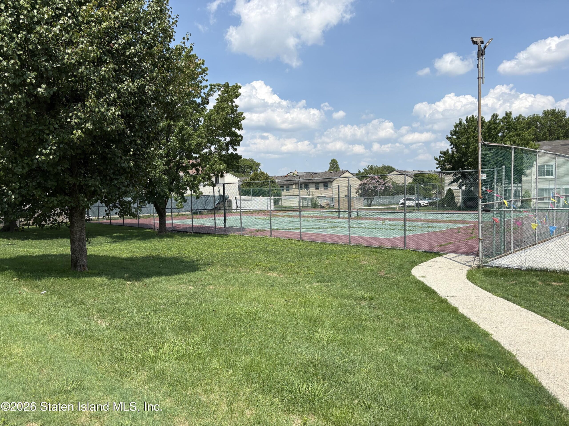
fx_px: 427
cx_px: 284
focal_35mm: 26
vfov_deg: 53.1
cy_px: 213
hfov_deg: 67.3
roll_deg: +1.8
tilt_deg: -2.2
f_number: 1.6
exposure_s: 1/3831
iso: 50
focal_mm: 5.96
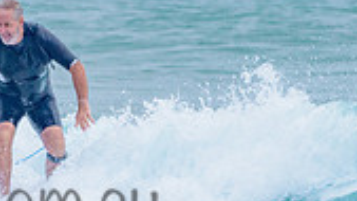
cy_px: 113
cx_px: 27
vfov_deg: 0.6
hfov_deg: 1.0
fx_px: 20841
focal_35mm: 2202
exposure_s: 1/2000
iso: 450
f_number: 5.6
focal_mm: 500
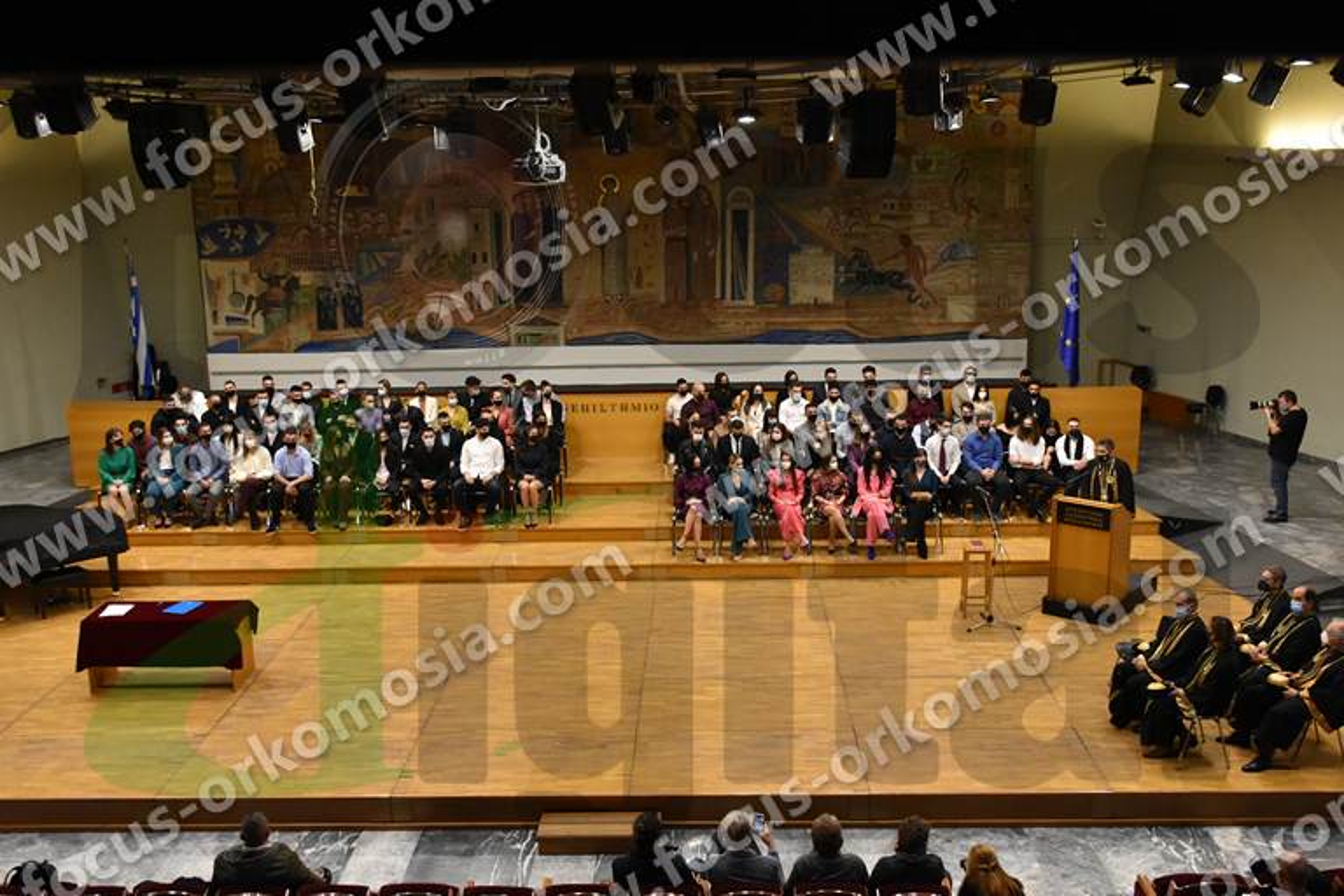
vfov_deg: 38.4
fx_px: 1288
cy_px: 448
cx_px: 672
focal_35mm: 34
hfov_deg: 55.1
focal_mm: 23
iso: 4500
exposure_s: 1/160
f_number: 6.3
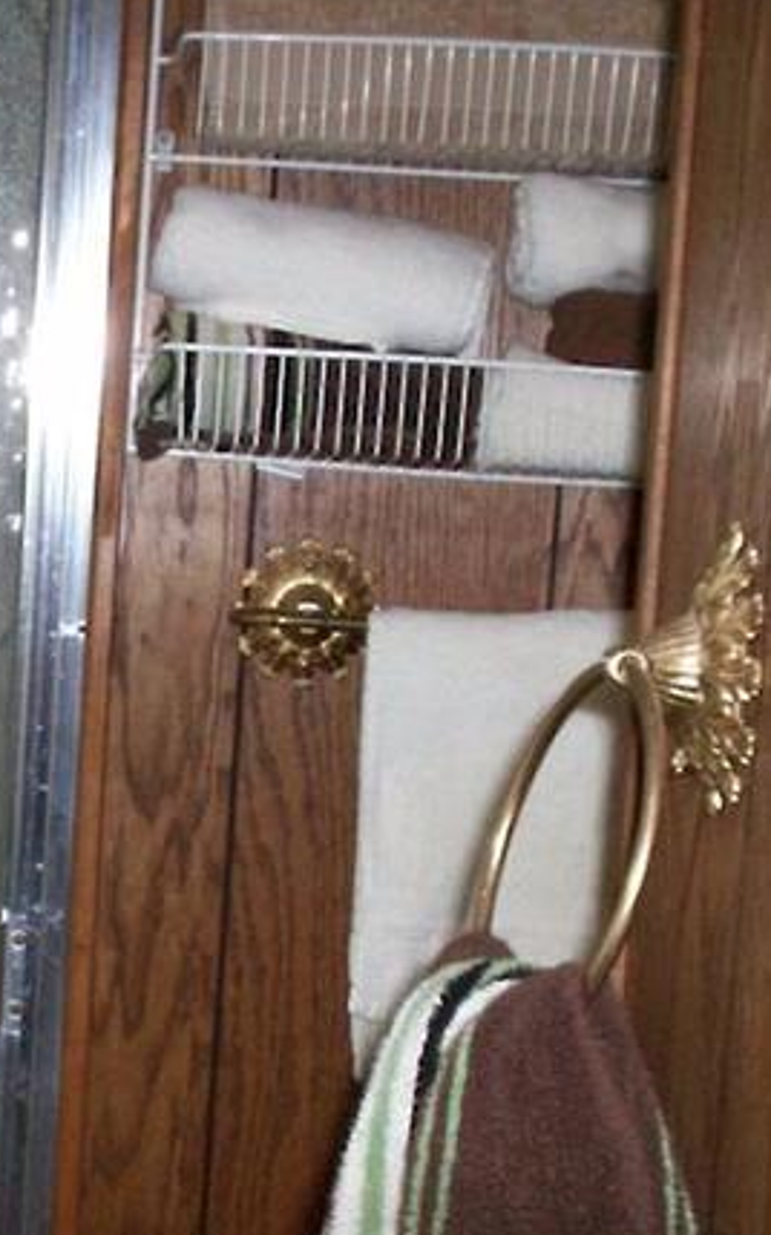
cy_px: 818
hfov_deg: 13.9
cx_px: -181
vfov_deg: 22.7
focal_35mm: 91
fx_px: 3060
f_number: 4.5
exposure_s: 1/64
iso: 140
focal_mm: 5.9
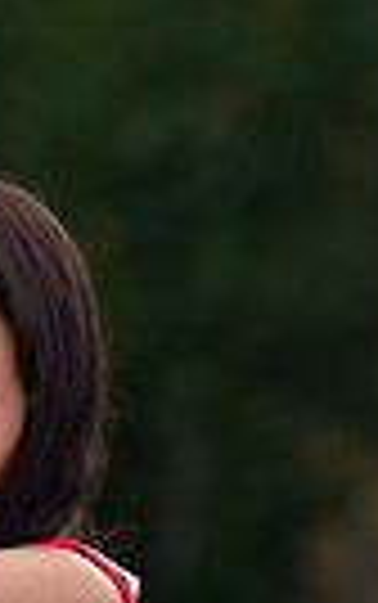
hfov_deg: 2.1
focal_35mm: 638
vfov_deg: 3.3
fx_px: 10494
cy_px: 864
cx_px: -205
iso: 400
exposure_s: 1/320
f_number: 4.5
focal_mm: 145
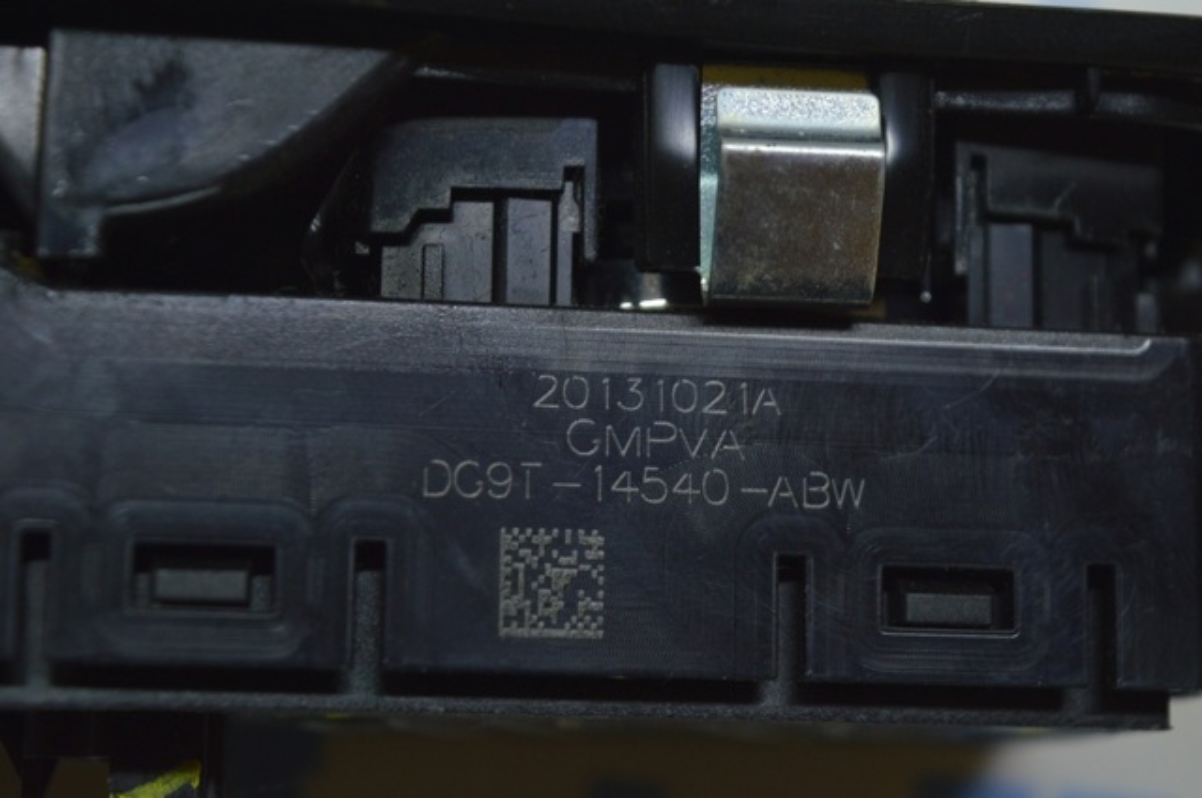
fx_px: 2751
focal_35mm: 82
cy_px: 399
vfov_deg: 16.5
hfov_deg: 24.6
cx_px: 601
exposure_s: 1/60
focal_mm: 55
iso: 400
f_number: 5.6
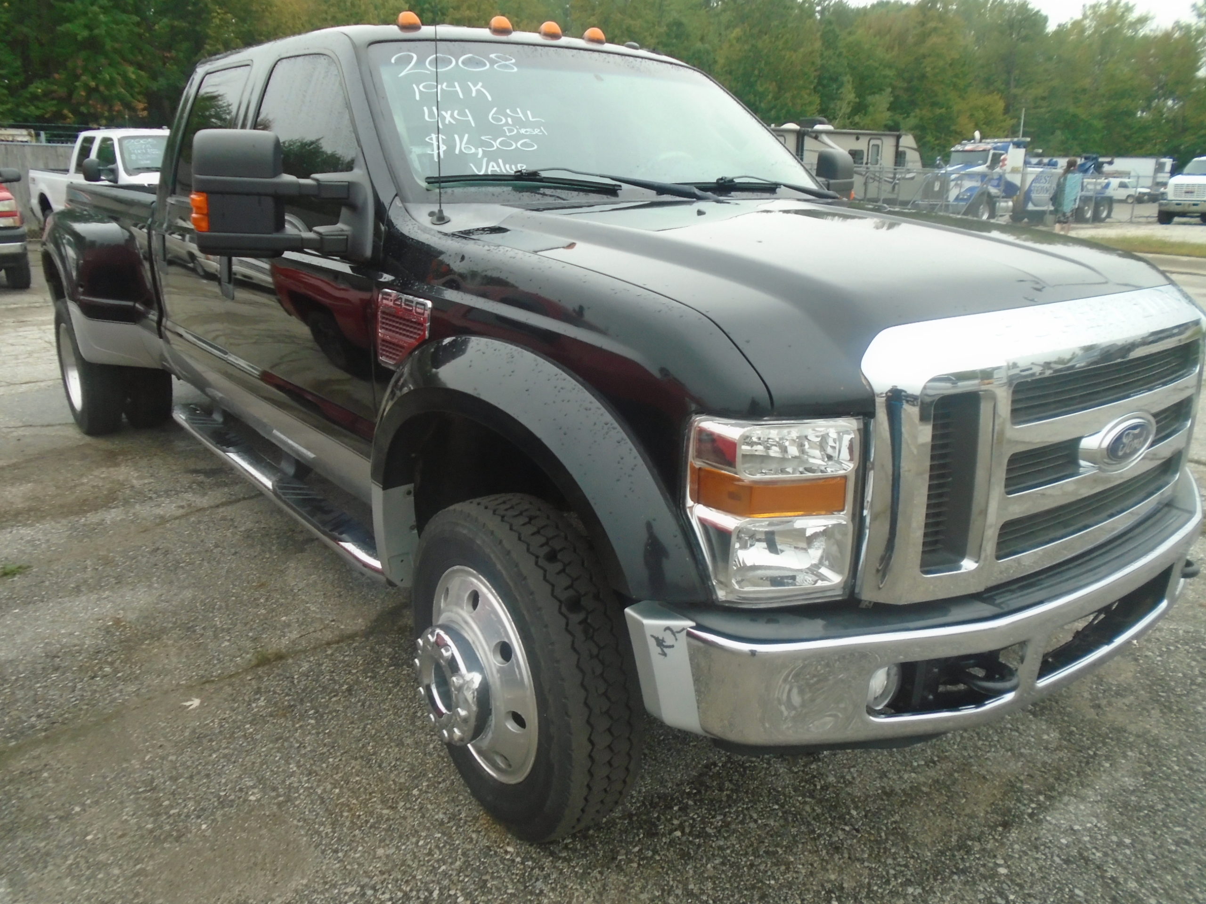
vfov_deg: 53.1
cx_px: 603
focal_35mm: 26
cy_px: 452
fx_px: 906
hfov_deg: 67.3
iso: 200
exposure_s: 1/250
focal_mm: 4.6
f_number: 3.2
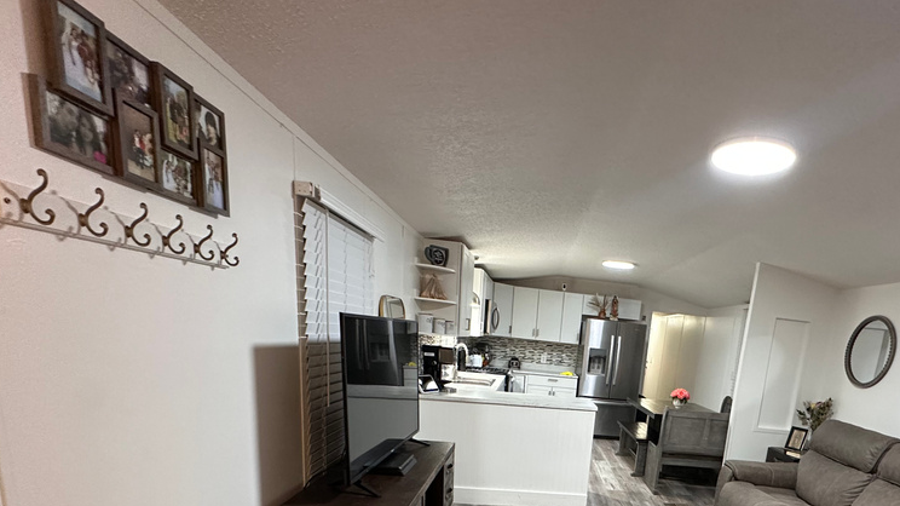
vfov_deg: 48.1
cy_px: 454
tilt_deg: -12.0
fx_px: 501
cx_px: 582
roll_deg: -7.2
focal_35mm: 21
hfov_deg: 81.7
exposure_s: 1/60
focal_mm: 2.22
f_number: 2.2
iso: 640
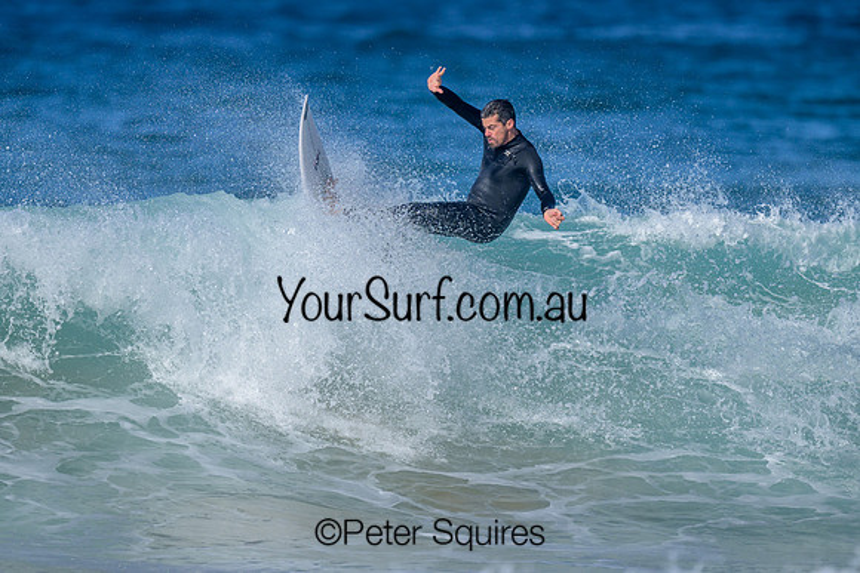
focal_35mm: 1097
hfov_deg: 1.9
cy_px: 347
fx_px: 26221
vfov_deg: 1.3
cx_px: 410
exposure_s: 1/2000
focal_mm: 800
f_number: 6.3
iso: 180
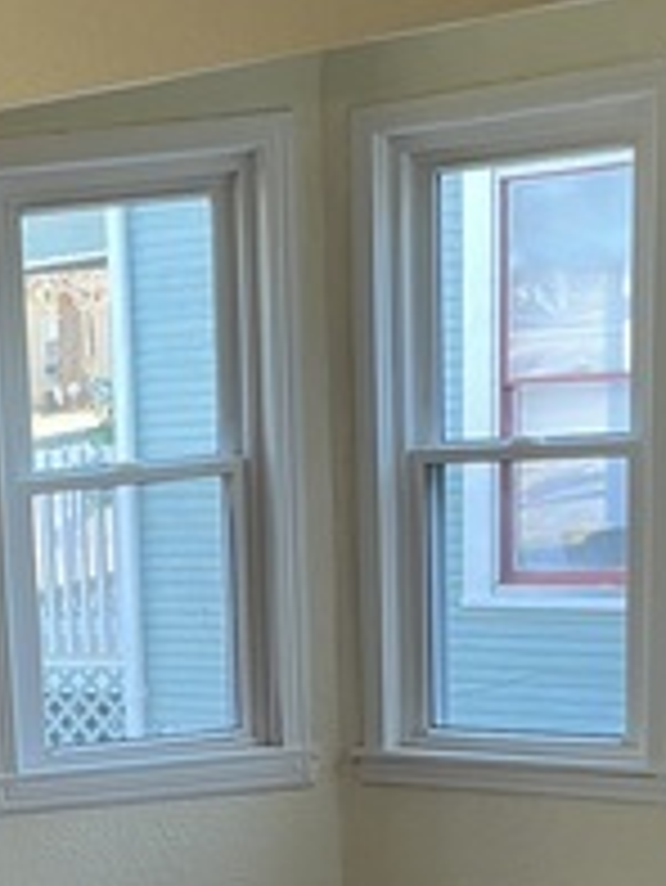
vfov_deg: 21.3
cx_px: -238
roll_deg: +5.5
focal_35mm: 88
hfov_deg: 15.8
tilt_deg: -14.5
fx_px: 2255
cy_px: 920
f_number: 1.6
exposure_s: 1/60
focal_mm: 5.1
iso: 100
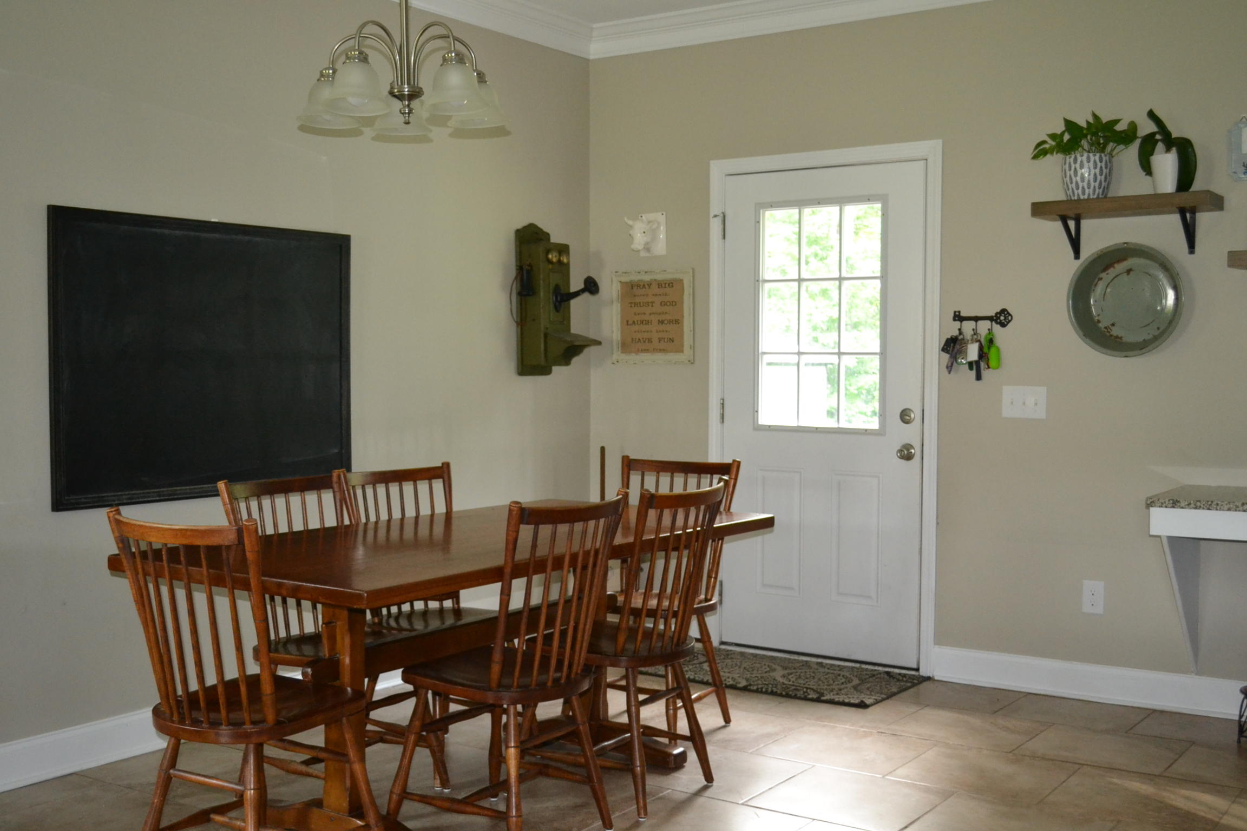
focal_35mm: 39
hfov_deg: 49.6
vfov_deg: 34.2
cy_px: 416
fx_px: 1351
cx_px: 624
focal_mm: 26
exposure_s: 1/60
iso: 2000
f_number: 4.2
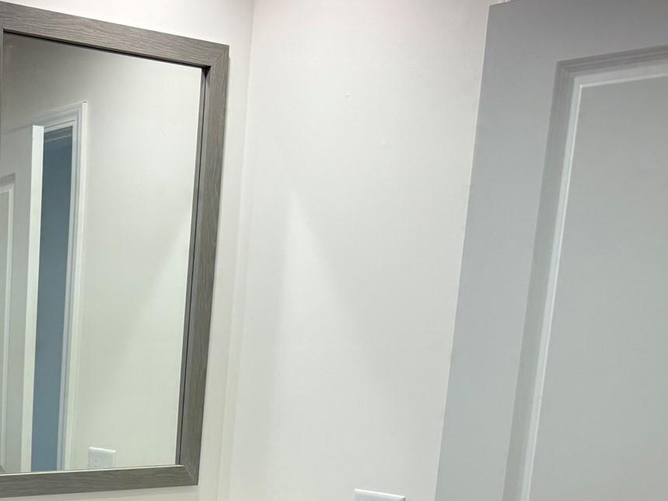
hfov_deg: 31.0
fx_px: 1100
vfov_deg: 23.8
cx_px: -18
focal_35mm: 57
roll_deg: -2.2
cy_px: 568
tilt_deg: -13.0
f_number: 1.78
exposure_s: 1/120
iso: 64
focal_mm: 6.76
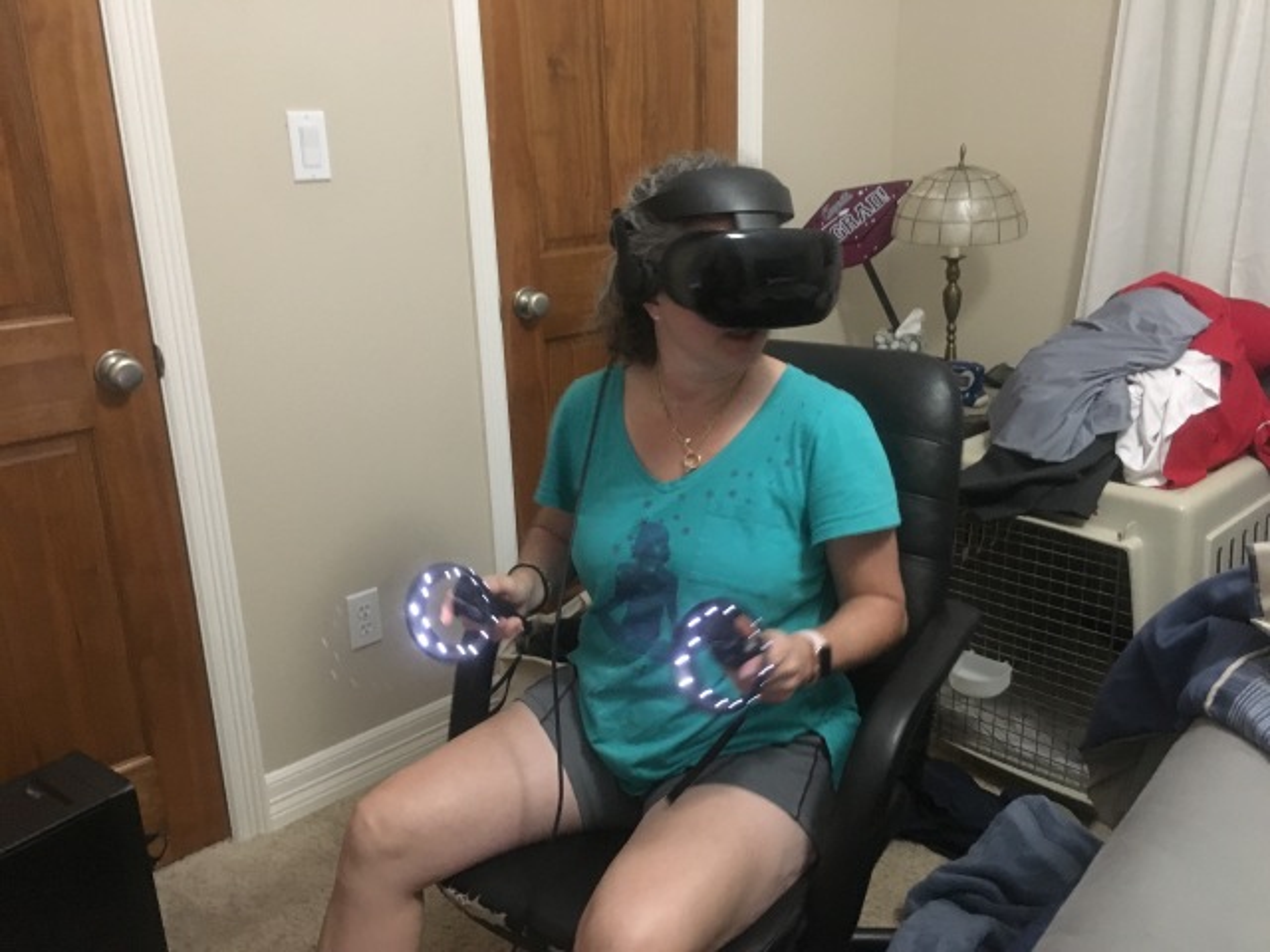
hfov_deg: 61.7
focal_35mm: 29
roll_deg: +2.0
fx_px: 1064
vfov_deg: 48.2
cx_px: 635
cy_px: 476
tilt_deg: -17.3
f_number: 2.2
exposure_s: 1/15
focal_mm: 4.15
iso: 500
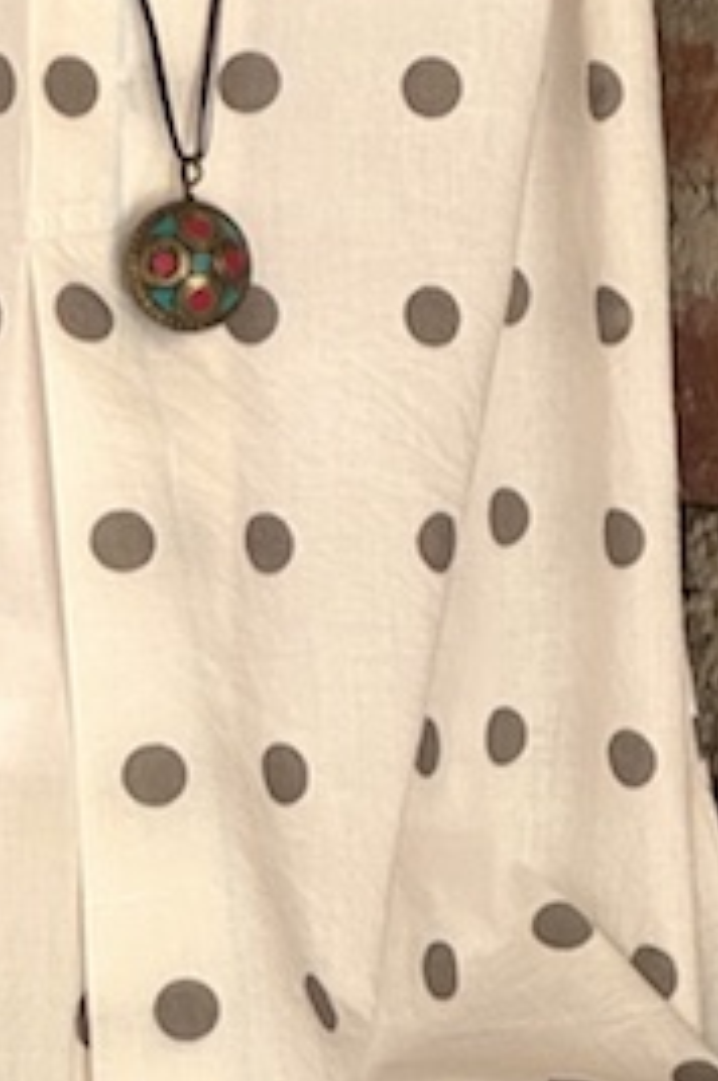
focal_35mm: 298
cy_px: 190
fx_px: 8938
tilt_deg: -2.0
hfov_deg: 4.6
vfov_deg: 6.9
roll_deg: -2.1
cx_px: 38
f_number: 2.8
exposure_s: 1/99
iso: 100
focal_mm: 9
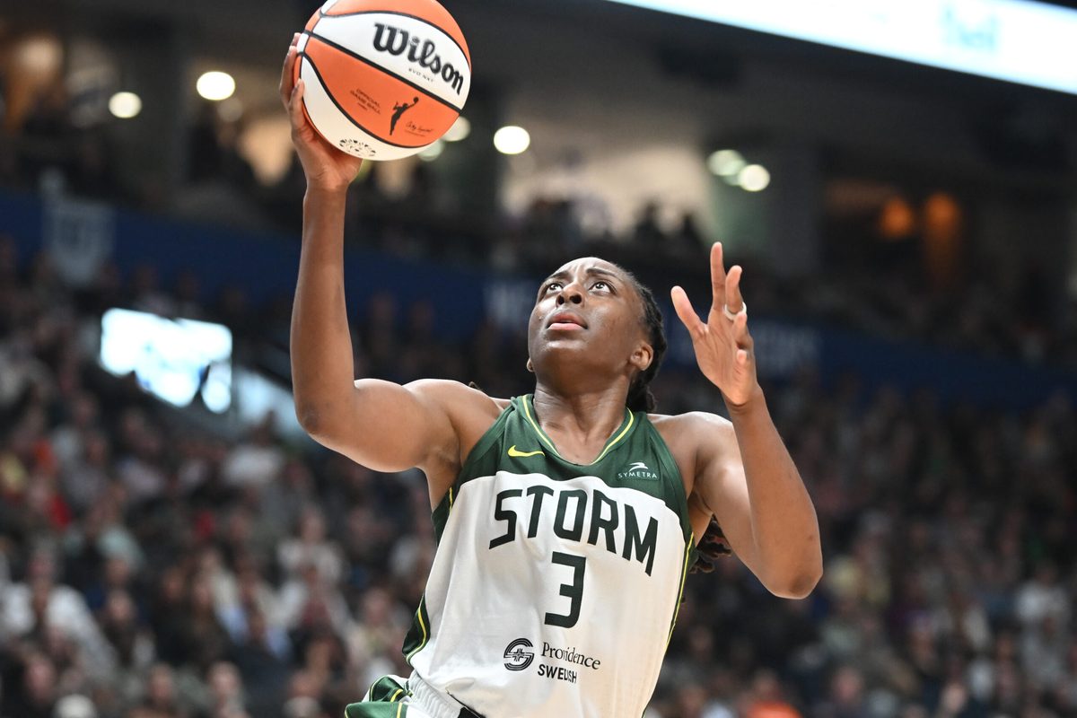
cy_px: 359
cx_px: 538
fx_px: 3590
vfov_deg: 11.4
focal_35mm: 120
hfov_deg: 17.1
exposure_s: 1/1250
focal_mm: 120
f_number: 3.2
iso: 4000
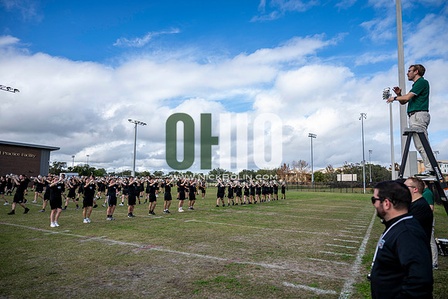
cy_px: 150
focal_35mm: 24
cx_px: 224
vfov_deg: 53.2
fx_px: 299
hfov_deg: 73.7
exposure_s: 1/1250
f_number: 2.8
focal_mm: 24
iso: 125
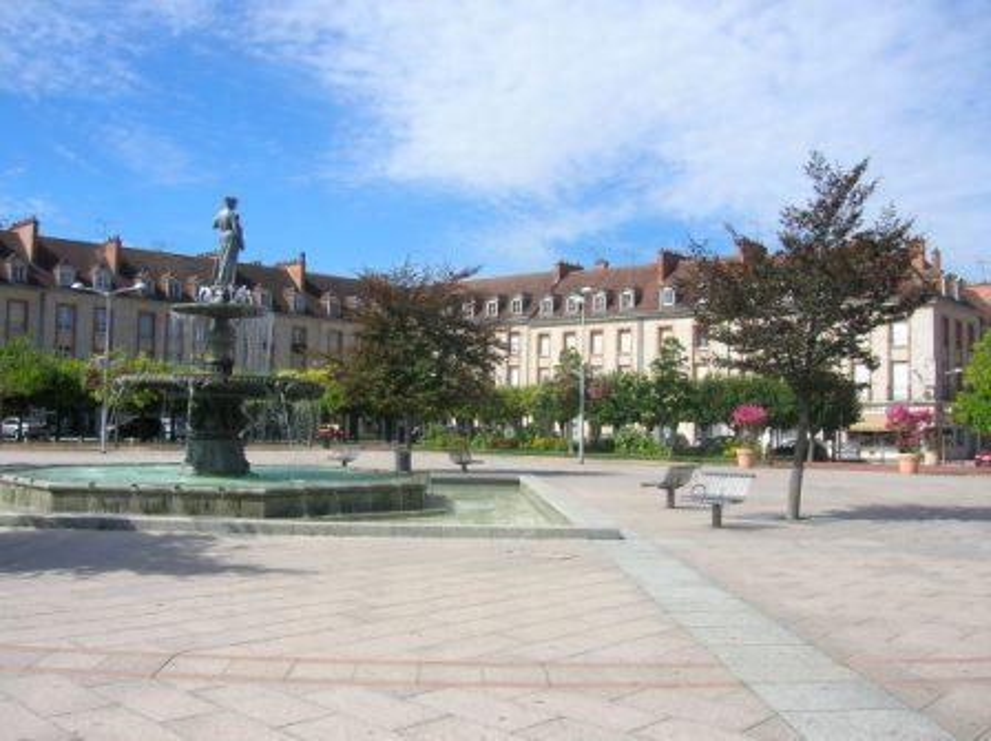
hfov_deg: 54.0
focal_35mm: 34
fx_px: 972
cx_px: 496
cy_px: 370
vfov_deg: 41.7
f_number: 4.9
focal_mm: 5.7
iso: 50
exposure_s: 1/538
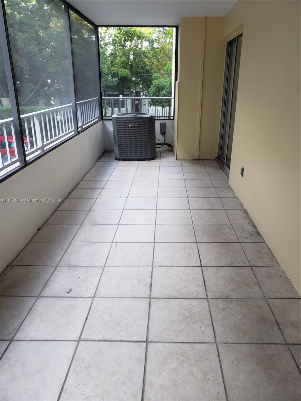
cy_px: 200
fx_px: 301
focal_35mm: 26
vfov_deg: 67.3
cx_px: 150
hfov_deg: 53.1
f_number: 2.4
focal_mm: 4.3
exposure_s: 1/60
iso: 64
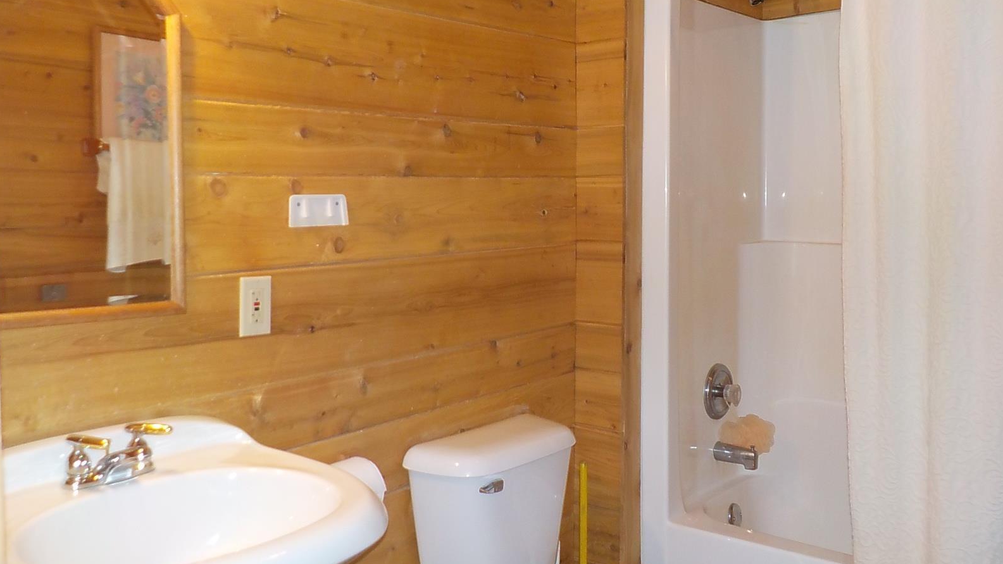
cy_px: 273
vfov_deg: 35.6
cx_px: 500
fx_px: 878
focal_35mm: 33
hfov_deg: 59.5
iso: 200
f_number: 3.3
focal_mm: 4.1
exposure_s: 1/30
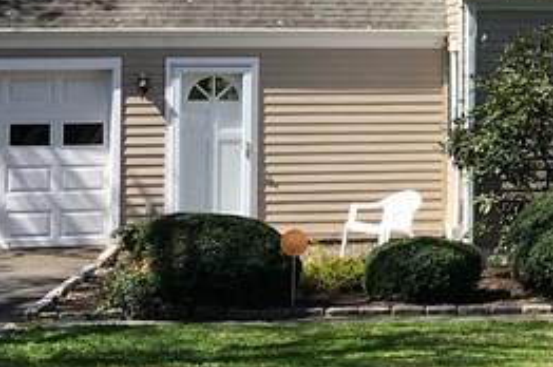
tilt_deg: +2.2
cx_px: 703
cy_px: 19
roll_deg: +0.0
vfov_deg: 11.5
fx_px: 1810
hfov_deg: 16.5
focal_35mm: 118
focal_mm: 4.15
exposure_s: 1/986
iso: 25
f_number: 2.2
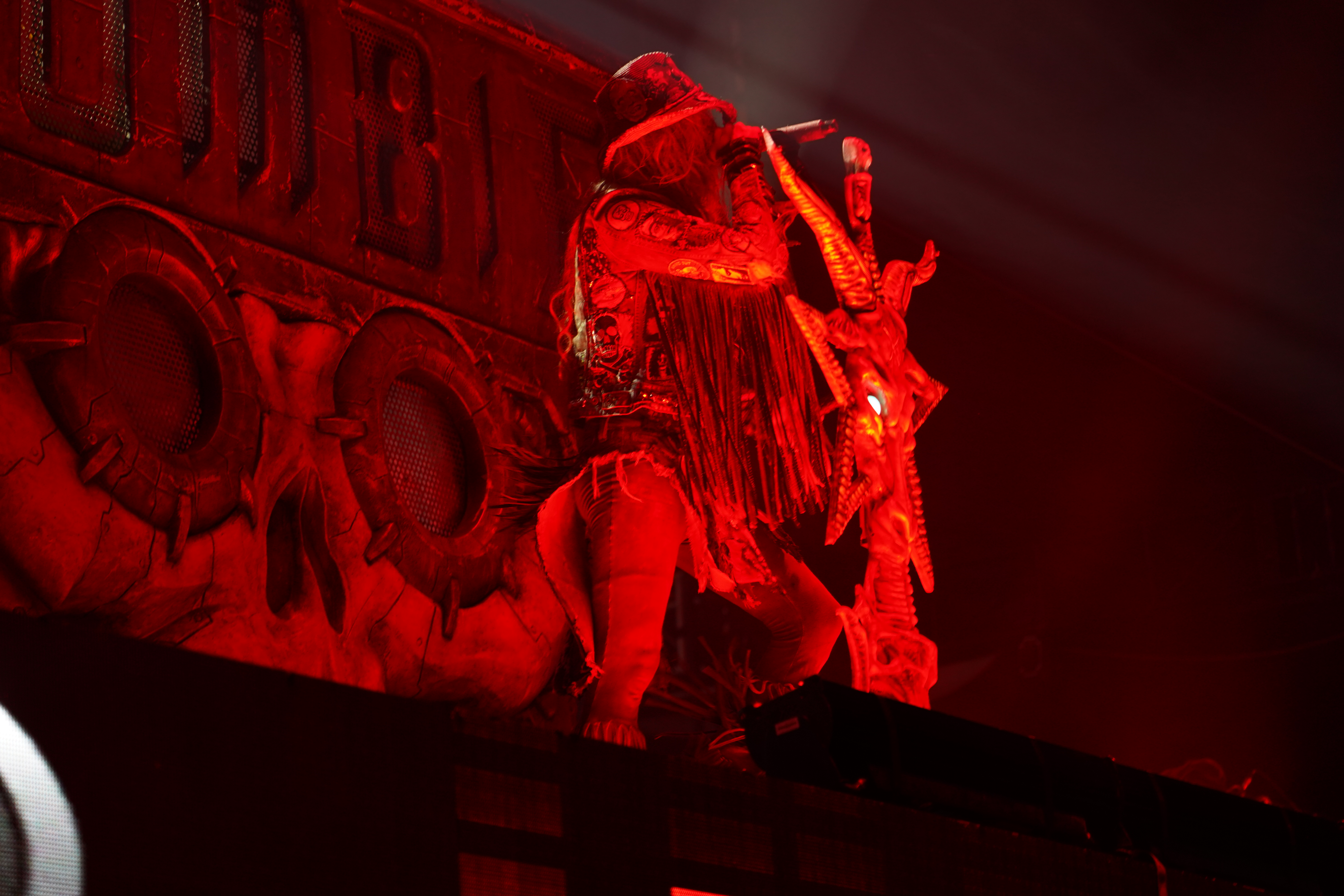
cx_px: 672
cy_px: 448
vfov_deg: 13.0
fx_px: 3920
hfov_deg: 19.5
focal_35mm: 105
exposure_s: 1/125
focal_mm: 105
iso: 1000
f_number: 4
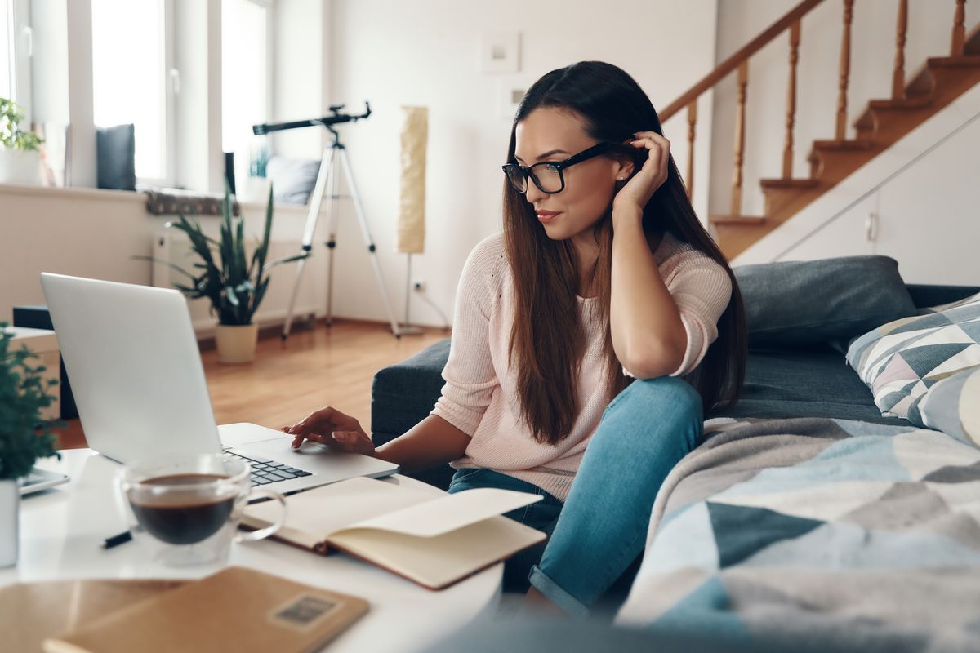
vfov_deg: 43.6
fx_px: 817
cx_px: 490
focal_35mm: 30
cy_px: 326
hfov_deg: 61.9
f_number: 2.8
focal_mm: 30
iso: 500
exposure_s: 1/80
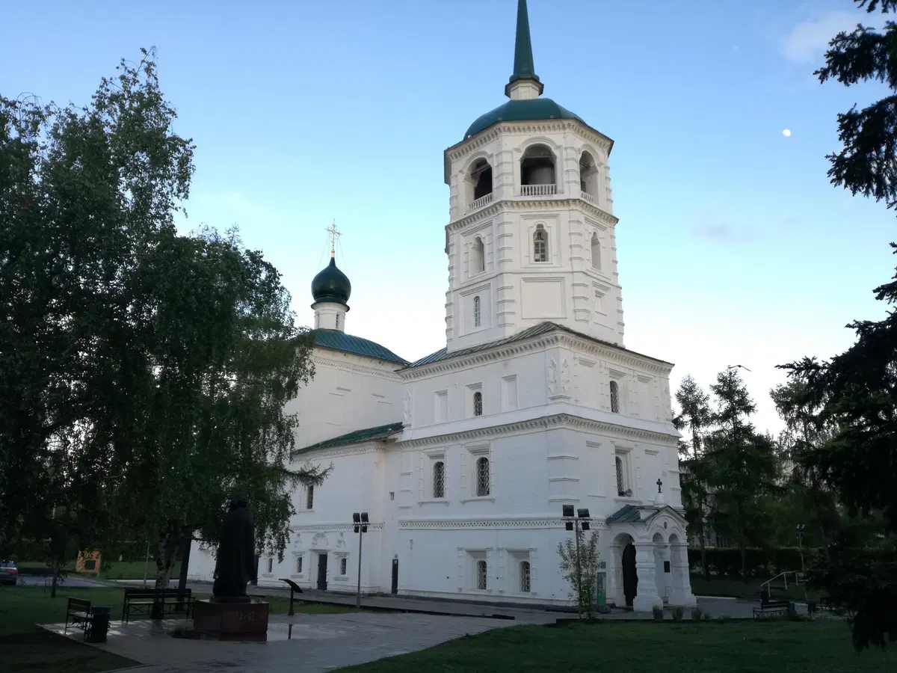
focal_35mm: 27
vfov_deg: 51.4
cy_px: 336
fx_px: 700
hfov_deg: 65.3
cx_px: 448
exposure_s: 1/250
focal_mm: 3.79
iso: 50
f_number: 2
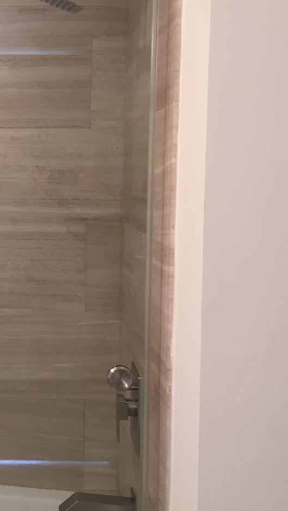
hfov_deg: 20.5
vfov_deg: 38.3
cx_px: -75
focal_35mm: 54
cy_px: 204
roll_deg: -0.8
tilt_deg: -4.1
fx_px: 733
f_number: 2.2
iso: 64
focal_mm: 4.15
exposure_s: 1/30
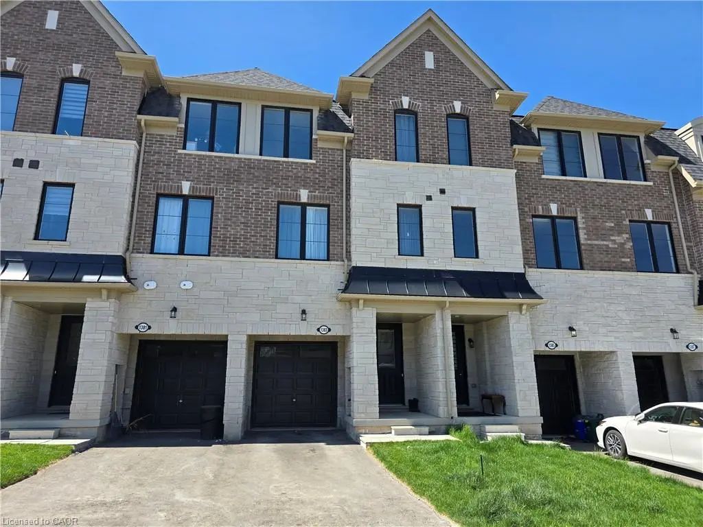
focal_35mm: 23
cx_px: 352
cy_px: 264
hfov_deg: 73.9
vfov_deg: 58.9
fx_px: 467
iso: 12
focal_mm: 6.3
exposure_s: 1/336
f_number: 1.7
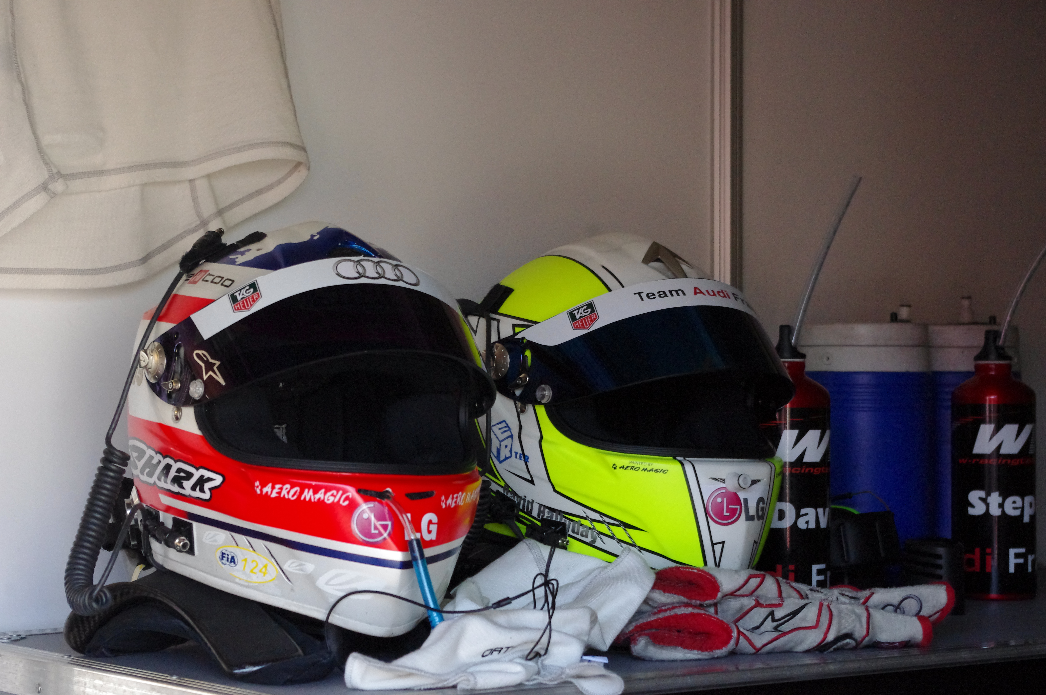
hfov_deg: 24.8
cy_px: 348
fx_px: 2380
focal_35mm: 82
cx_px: 523
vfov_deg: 16.6
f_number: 7.1
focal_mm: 55
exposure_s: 1/200
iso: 3200
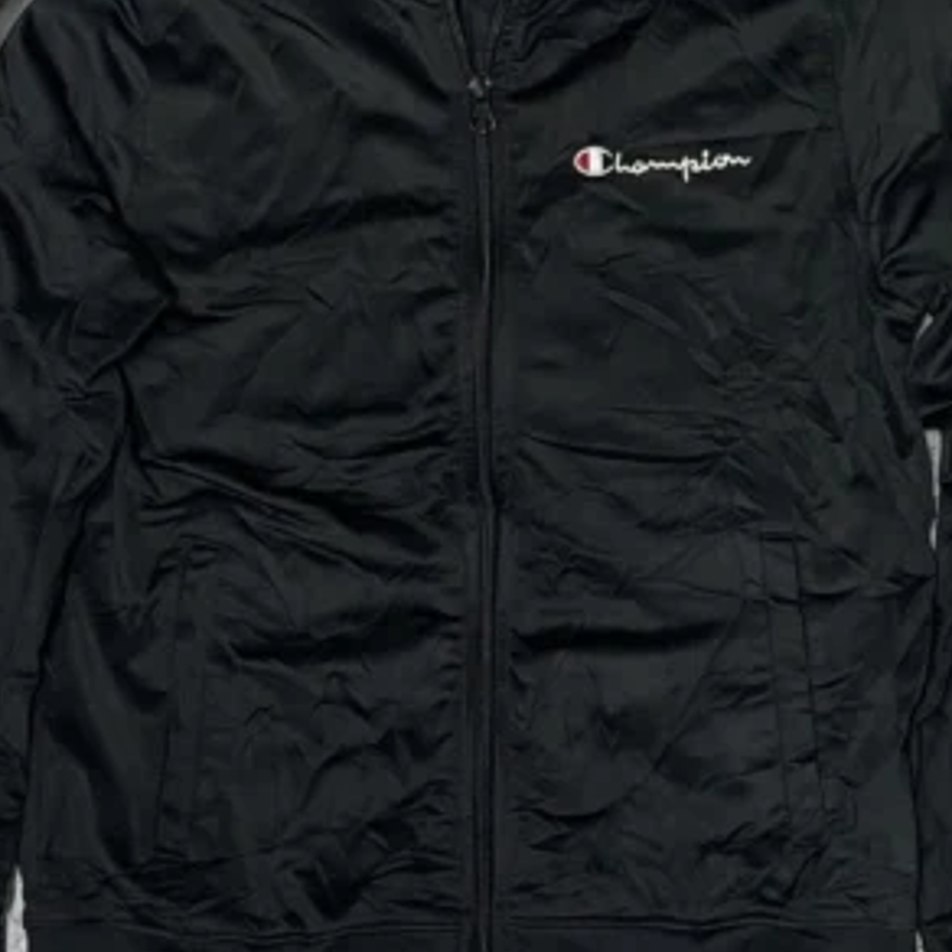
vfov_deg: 40.0
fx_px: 1307
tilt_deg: -88.1
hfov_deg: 40.0
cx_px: 466
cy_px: 465
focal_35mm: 42
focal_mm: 4.2
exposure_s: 1/50
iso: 200
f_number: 1.6
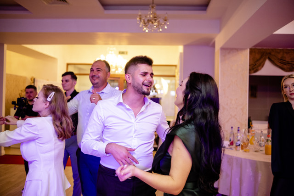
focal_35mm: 35
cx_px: 147
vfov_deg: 37.9
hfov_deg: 54.4
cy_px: 98
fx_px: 286
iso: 640
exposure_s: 1/200
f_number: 1.4
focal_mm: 23
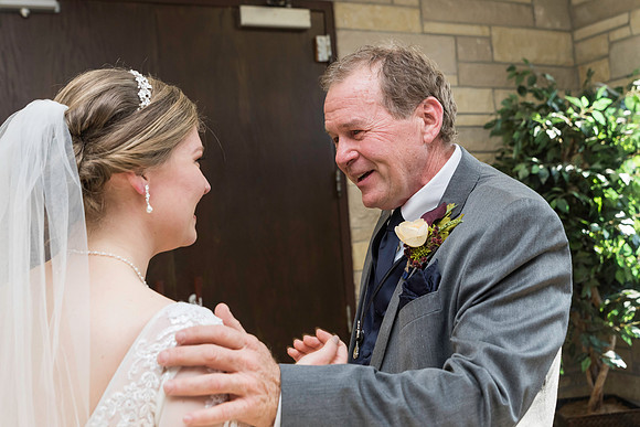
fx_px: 834
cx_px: 361
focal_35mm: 47
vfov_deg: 28.7
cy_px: 213
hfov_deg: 41.9
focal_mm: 40
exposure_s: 1/200
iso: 640
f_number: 4.5
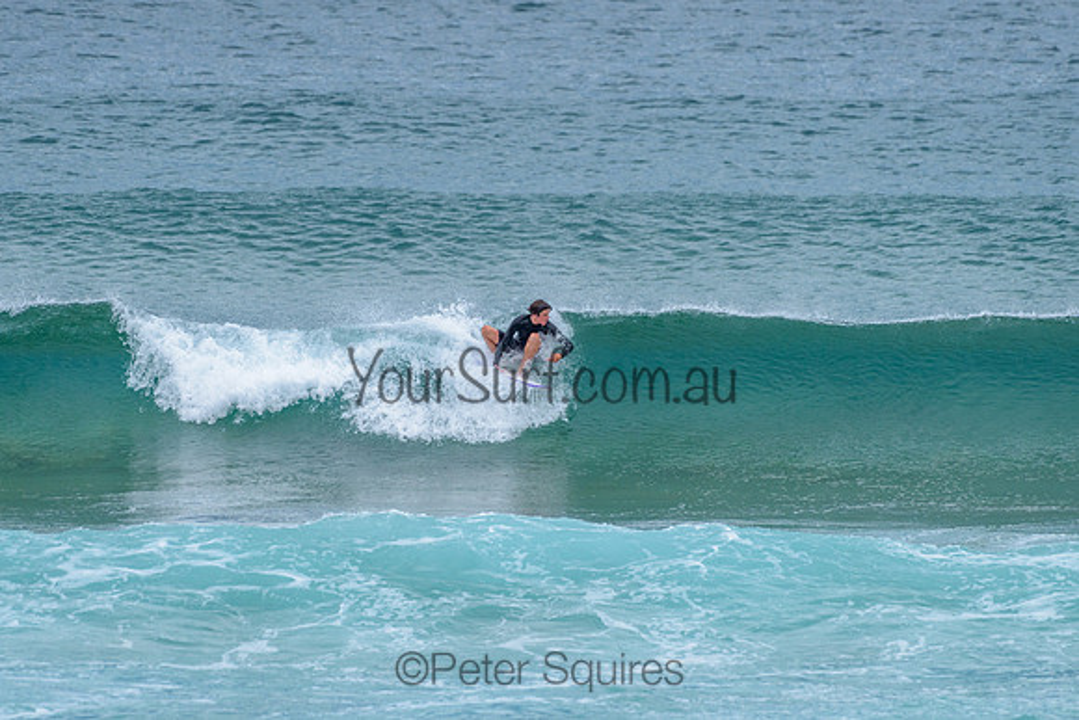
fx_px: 18381
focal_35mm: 613
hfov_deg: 3.4
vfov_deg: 2.2
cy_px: 350
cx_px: 525
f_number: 5.6
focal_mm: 500
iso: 450
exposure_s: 1/2000
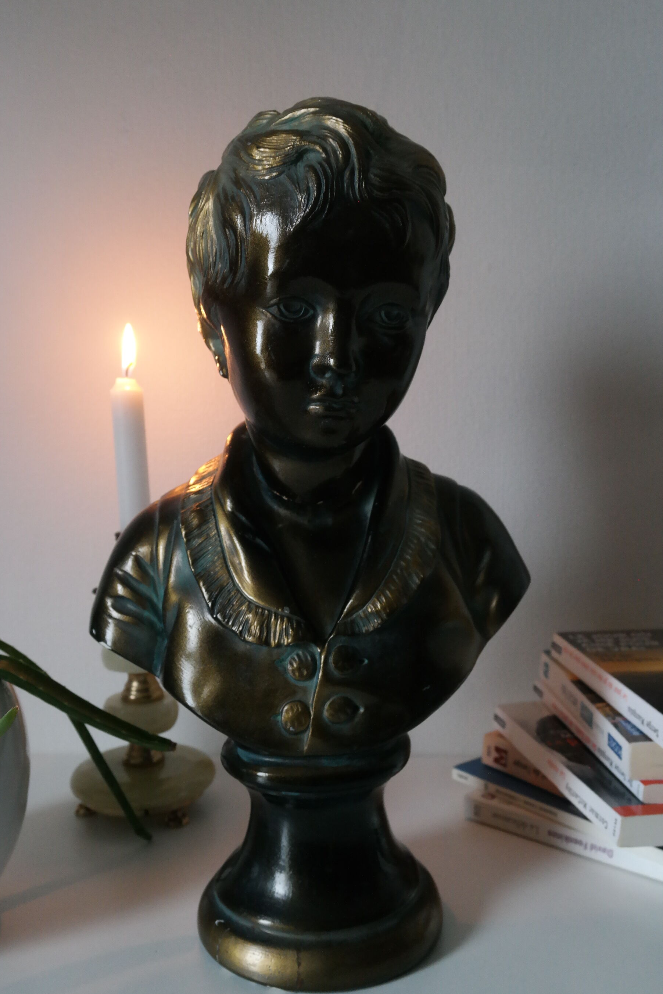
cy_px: 496
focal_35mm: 33
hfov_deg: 40.0
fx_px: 911
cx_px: 326
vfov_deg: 57.2
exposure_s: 1/30
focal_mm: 20
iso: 1600
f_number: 5.6
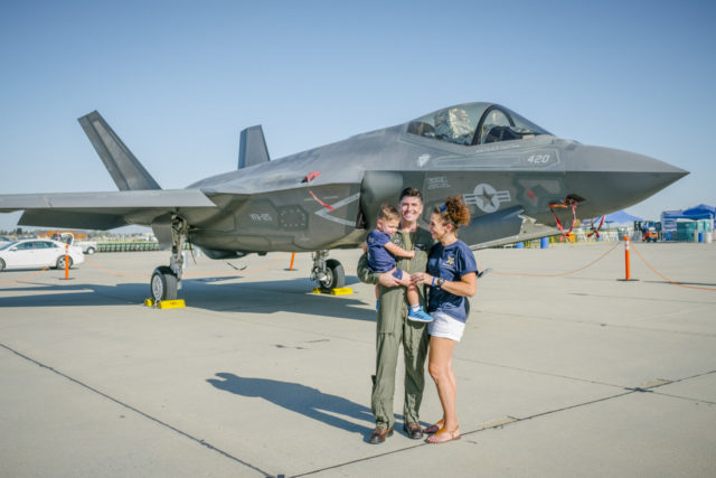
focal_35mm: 35
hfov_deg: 54.4
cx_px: 358
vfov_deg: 37.9
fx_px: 696
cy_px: 239
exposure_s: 1/2000
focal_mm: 23
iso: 200
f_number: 3.6
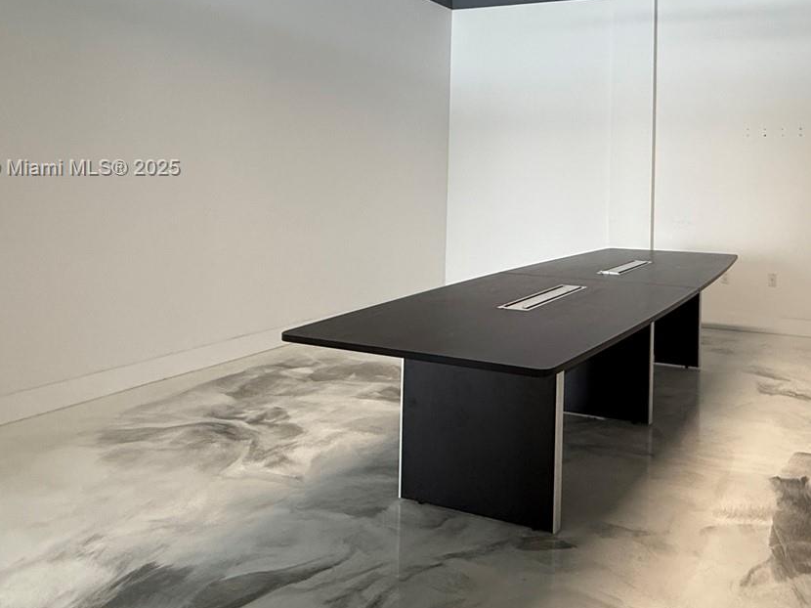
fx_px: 632
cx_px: 649
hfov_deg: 60.1
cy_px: 169
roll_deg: -0.8
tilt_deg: +1.0
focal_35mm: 27
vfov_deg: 49.7
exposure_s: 1/60
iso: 200
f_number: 2.2
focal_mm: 2.22
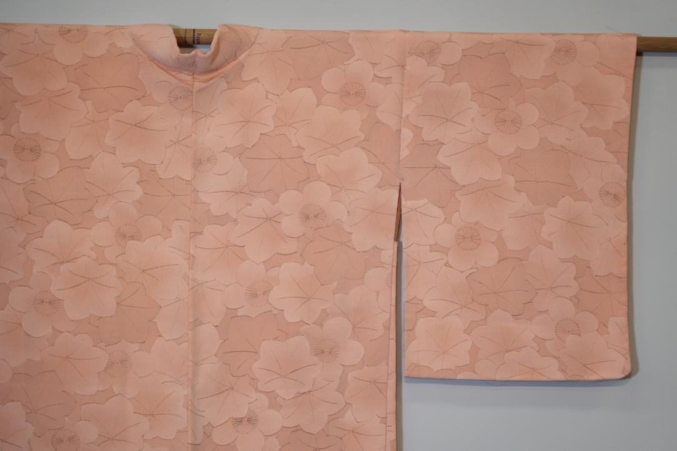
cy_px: 226
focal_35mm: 105
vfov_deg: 13.0
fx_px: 1975
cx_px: 338
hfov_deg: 19.5
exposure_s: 1/500
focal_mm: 105
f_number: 4
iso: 2000
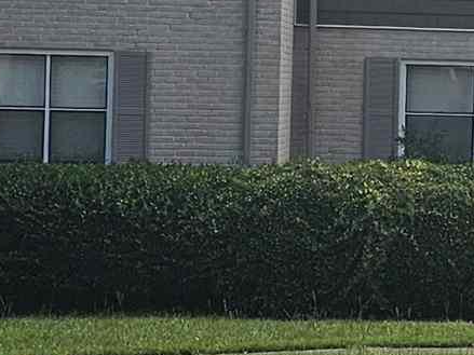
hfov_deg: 11.8
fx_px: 2204
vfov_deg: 9.2
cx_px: 674
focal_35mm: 161
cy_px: 112
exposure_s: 1/1186
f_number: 1.7
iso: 10
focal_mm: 6.3
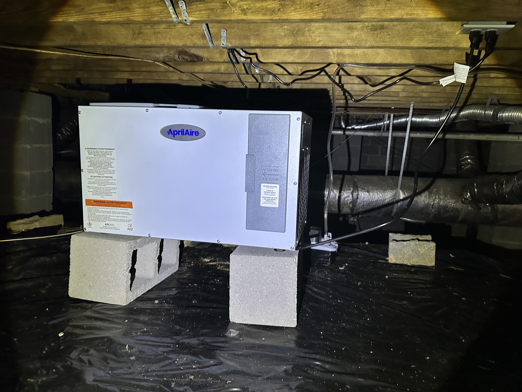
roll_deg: -2.3
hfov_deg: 71.6
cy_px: 196
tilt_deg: -7.5
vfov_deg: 56.8
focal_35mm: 24
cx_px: 261
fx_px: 362
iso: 500
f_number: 1.78
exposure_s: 1/60
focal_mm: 6.86
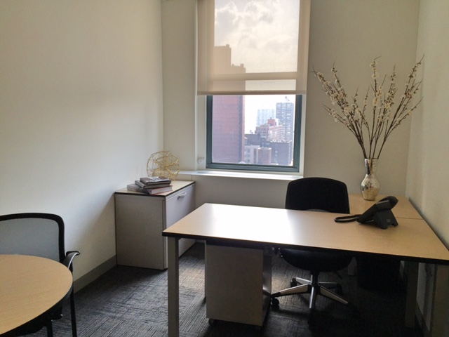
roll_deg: -0.7
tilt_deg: -8.3
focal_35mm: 29
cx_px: 224
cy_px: 168
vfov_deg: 48.2
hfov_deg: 61.7
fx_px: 376
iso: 32
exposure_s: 1/120
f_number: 2.2
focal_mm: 4.15
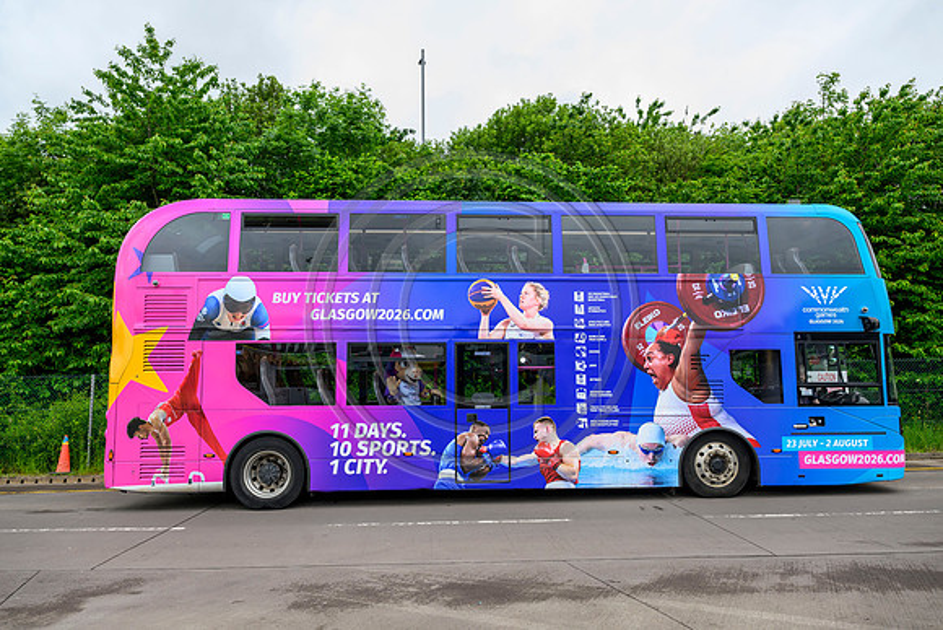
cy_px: 315
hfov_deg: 70.4
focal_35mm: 26
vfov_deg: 50.4
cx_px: 472
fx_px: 668
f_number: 5.6
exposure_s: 1/160
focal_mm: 25.5
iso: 1250
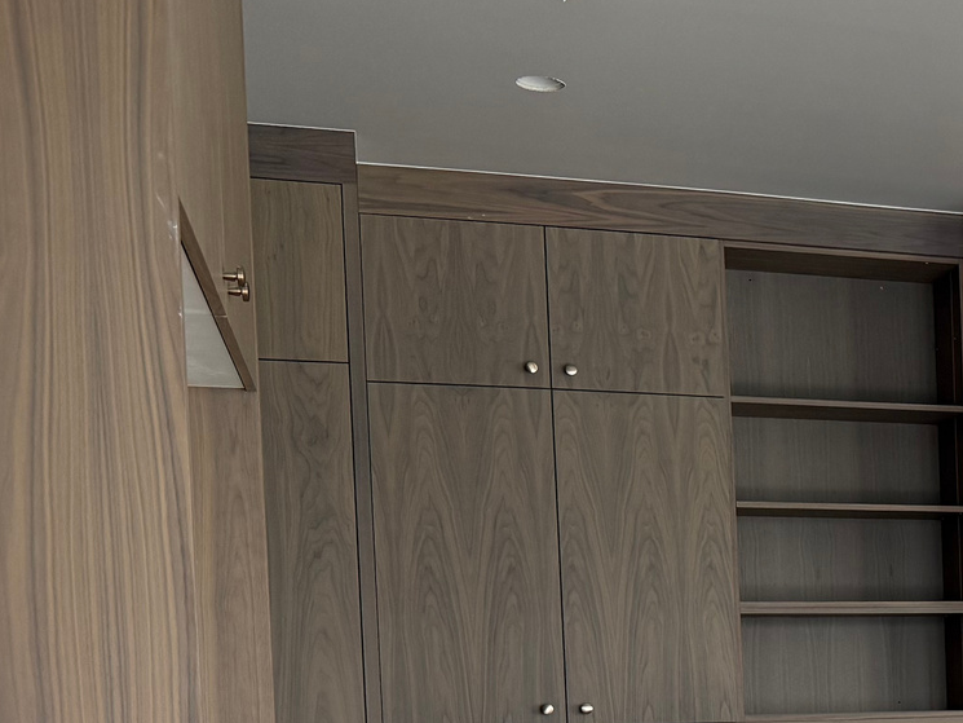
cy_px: 789
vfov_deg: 21.2
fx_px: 1836
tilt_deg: -2.6
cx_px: 1149
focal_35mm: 66
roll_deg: +1.3
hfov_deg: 26.2
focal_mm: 6.76
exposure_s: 1/130
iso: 160
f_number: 1.78
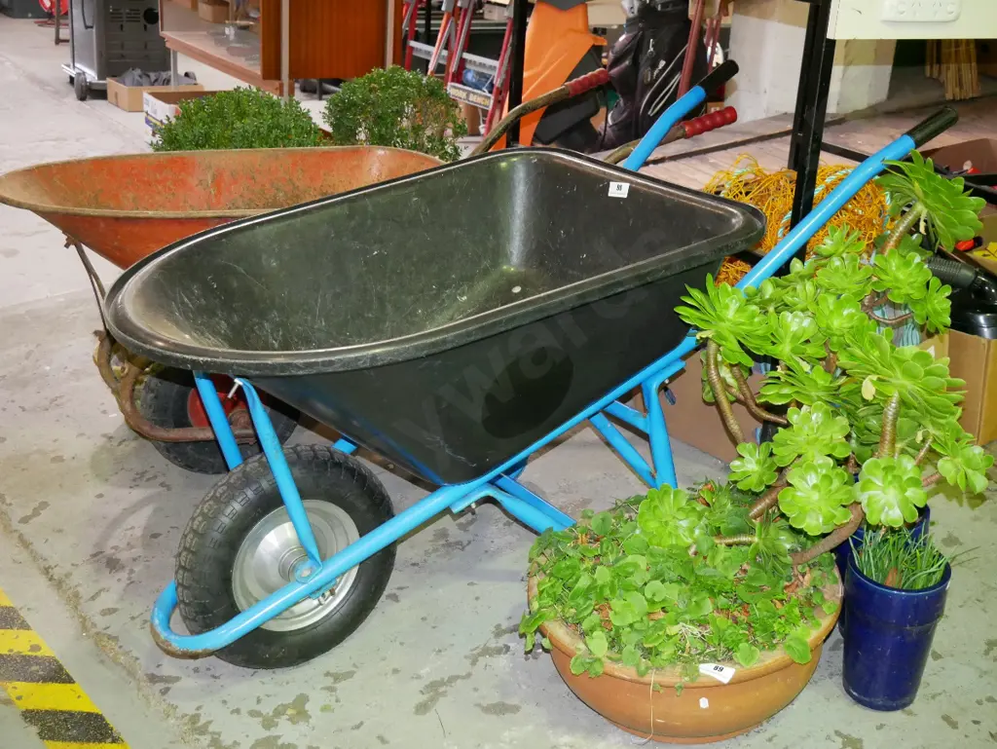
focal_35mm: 46
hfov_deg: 41.2
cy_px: 374
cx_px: 498
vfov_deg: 31.5
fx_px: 1325
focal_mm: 23
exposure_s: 1/80
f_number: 4.3
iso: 3200
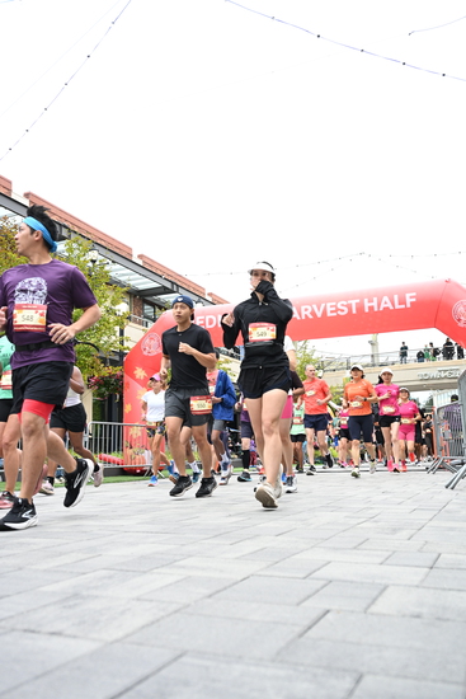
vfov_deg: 60.3
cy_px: 350
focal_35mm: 31
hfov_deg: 42.3
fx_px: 601
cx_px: 233
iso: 2000
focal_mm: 31
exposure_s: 1/640
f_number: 4
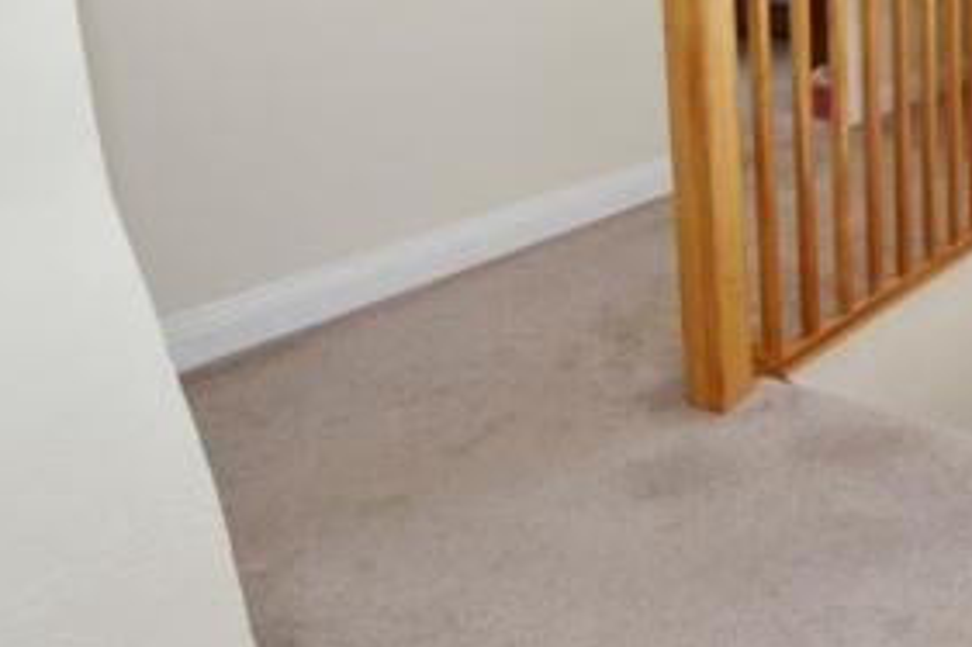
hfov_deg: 44.5
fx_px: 944
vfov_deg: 35.0
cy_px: 33
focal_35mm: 35
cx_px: 1014
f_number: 5.6
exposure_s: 1/250
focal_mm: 10
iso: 360
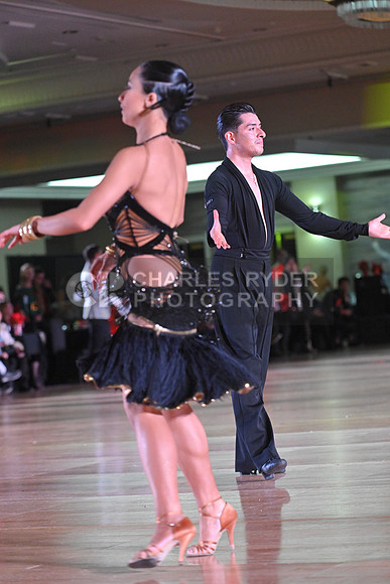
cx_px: 195
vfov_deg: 17.1
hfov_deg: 11.4
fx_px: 1949
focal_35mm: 120
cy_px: 292
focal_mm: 120
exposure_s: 1/400
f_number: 4
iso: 5000
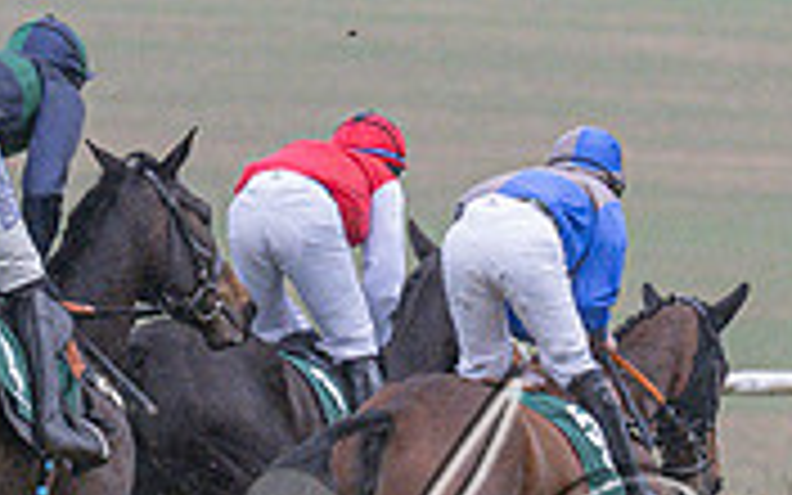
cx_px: 570
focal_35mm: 1114
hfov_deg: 1.9
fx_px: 24045
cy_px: 485
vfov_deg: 1.2
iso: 1600
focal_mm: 175
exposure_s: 1/1000
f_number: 4
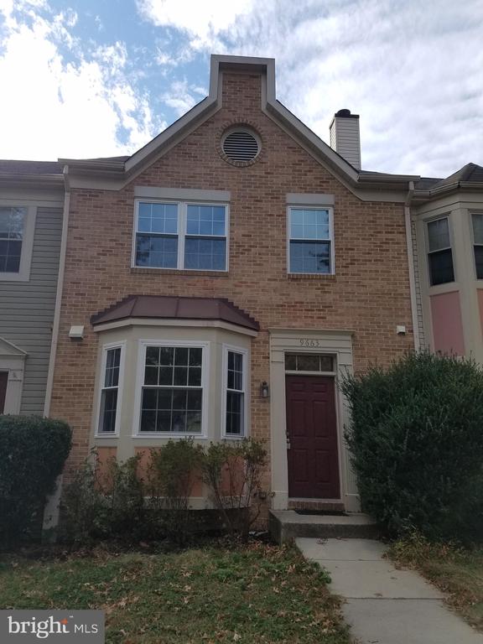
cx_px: 242
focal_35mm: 26
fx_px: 484
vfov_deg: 67.3
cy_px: 322
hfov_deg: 53.1
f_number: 1.7
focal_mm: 4.2
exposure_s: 1/1720
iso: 50
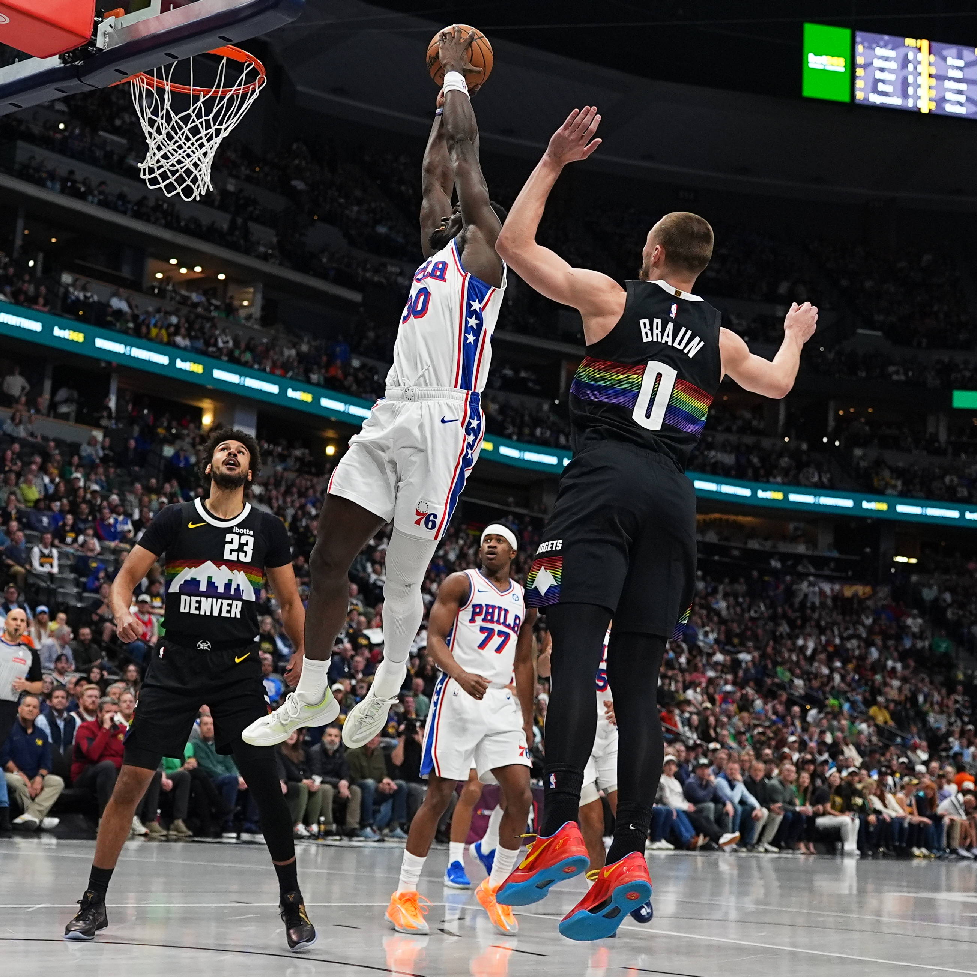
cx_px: 486
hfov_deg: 31.6
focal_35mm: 54
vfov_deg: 31.6
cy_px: 488
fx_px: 1724
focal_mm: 28
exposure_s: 1/2000
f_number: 2
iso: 1600
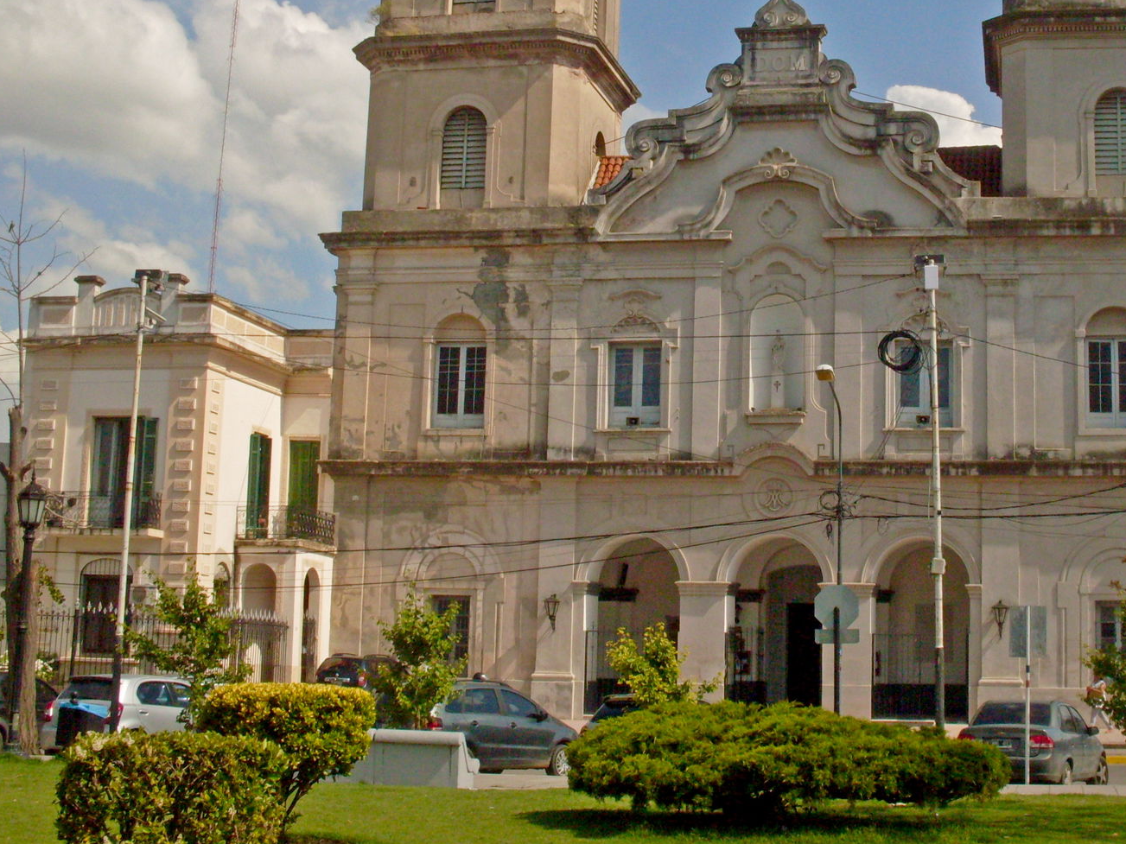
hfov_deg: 34.0
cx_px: 764
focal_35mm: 56
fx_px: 1821
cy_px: 267
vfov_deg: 25.9
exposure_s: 1/500
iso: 100
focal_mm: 6.3
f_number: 8.4
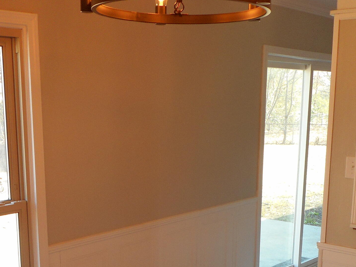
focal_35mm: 52
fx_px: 535
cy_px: 223
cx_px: 158
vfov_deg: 27.3
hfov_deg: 36.8
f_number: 3.7
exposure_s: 1/30
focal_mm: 4.5
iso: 140
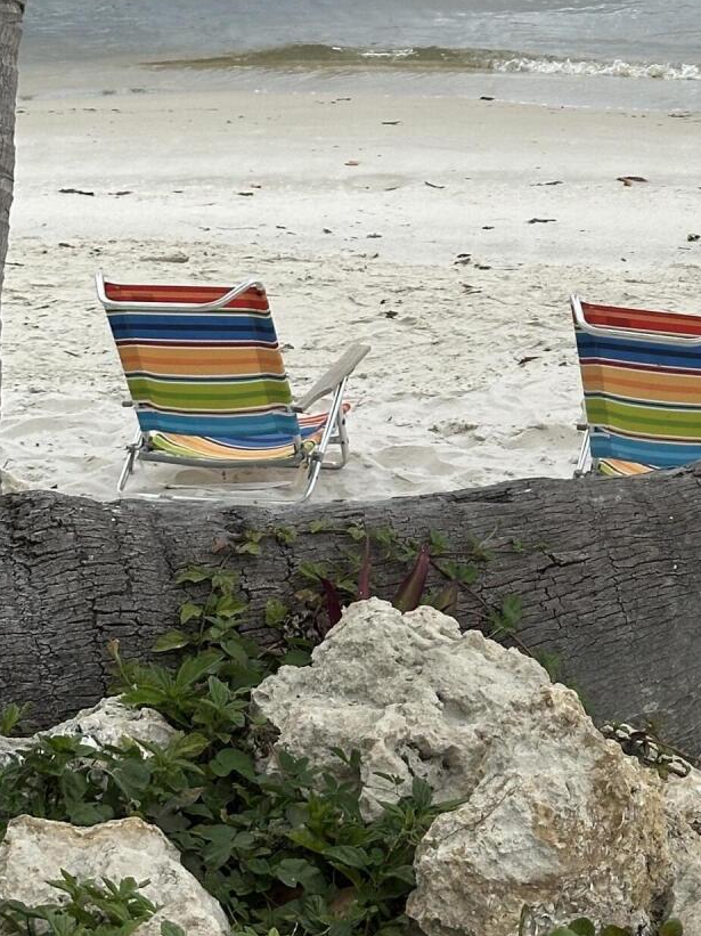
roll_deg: -0.9
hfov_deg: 12.5
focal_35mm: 117
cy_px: 35
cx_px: 702
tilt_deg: -11.6
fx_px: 3162
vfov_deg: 16.5
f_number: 1.78
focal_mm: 6.86
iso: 64
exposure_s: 1/4785
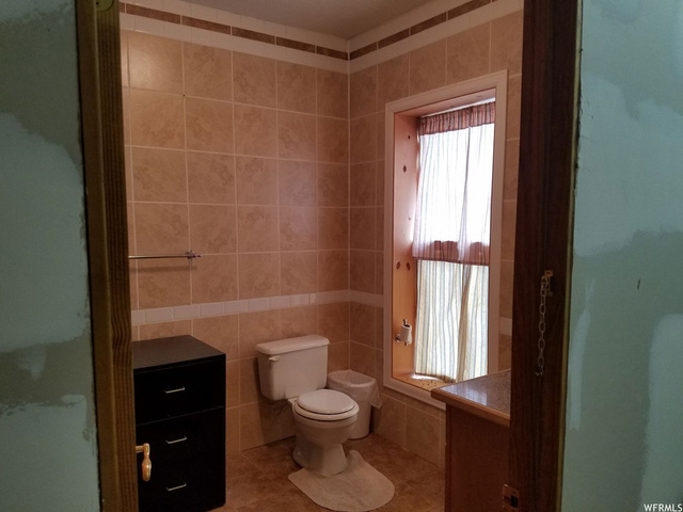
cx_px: 342
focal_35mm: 26
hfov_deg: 67.3
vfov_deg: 53.1
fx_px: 513
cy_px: 256
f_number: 1.7
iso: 125
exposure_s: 1/60
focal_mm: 4.2
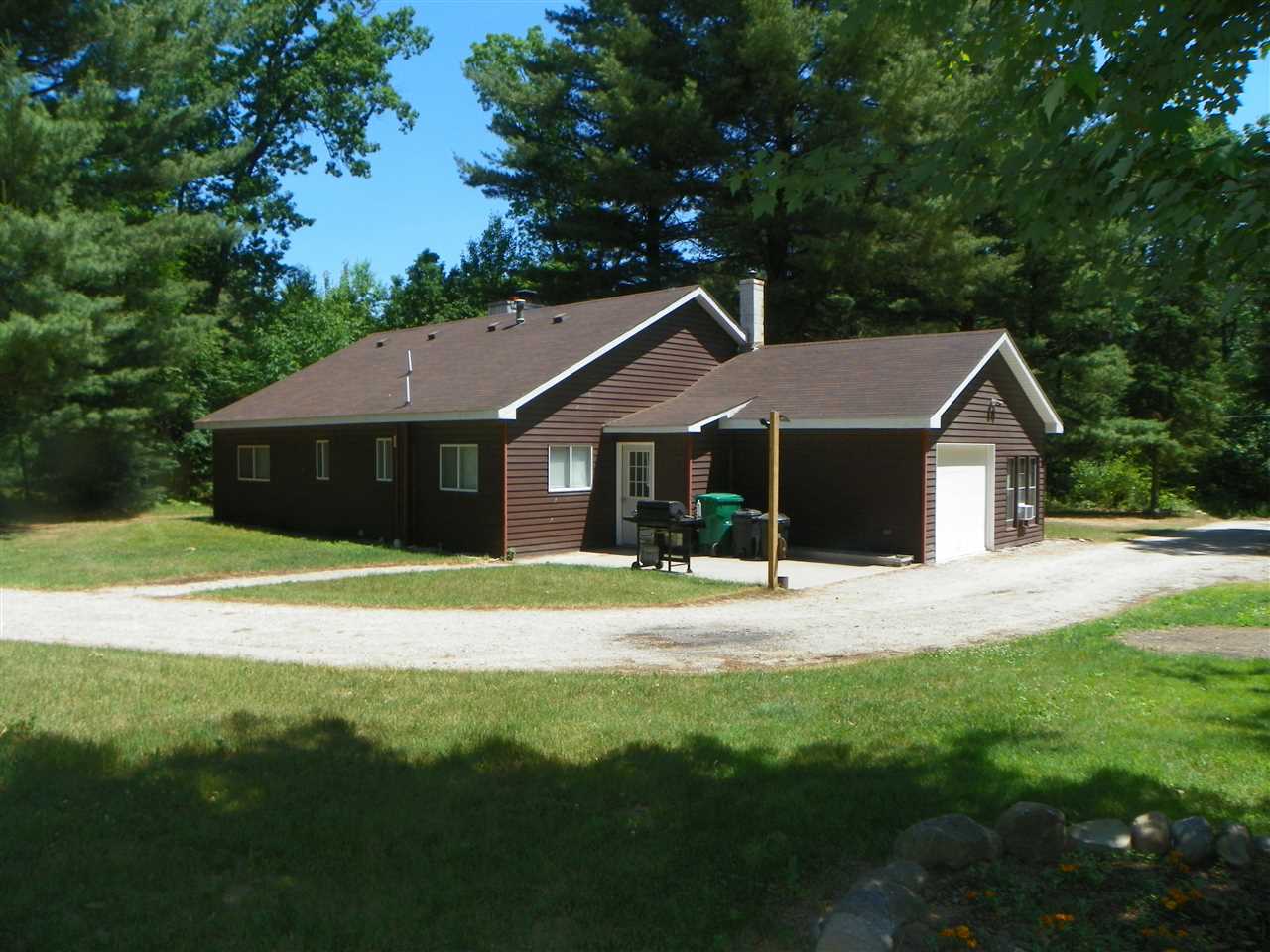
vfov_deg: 53.1
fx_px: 954
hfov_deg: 67.3
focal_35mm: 26
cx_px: 635
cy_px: 476
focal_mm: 4.6
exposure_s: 1/200
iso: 64
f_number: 5.6
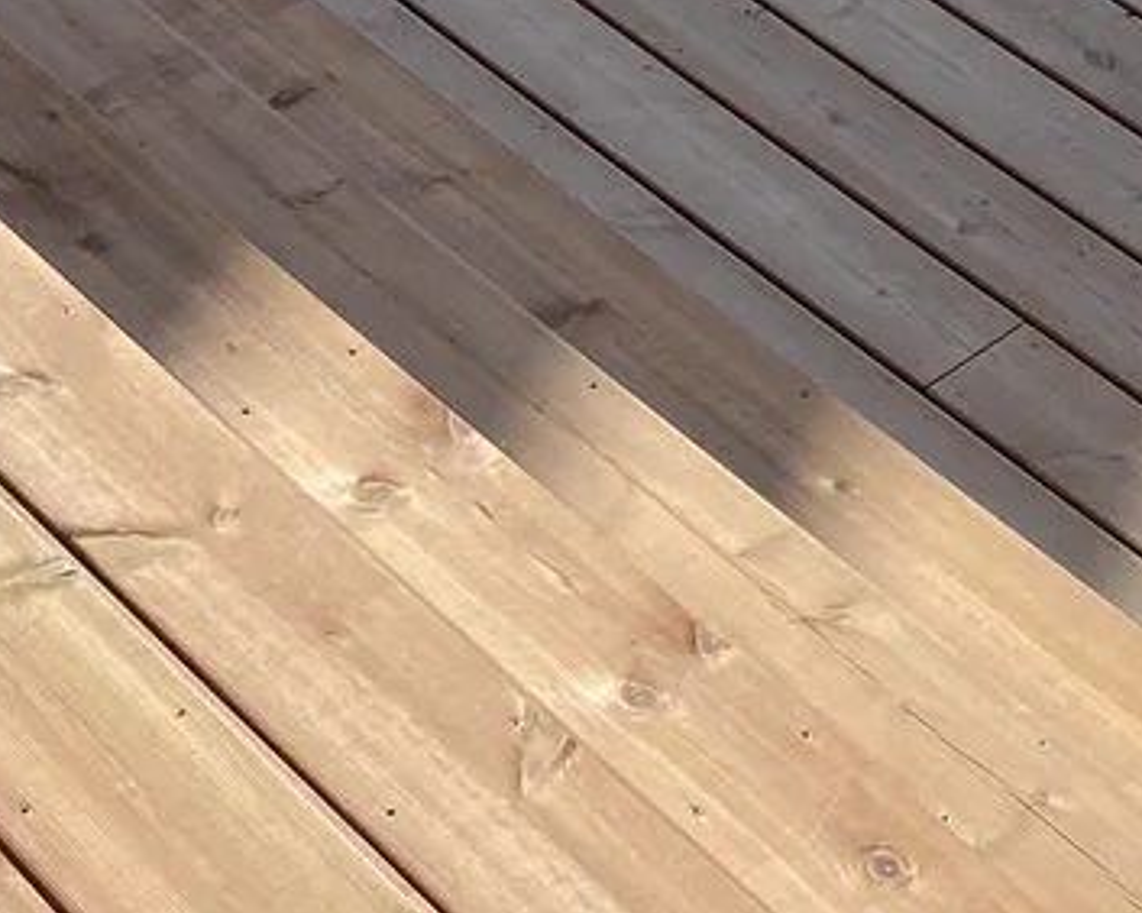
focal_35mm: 115
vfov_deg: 11.7
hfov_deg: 16.6
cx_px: 269
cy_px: -1026
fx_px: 3885
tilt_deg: -21.4
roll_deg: -0.2
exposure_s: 1/2183
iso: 32
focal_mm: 4.25
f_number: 1.8
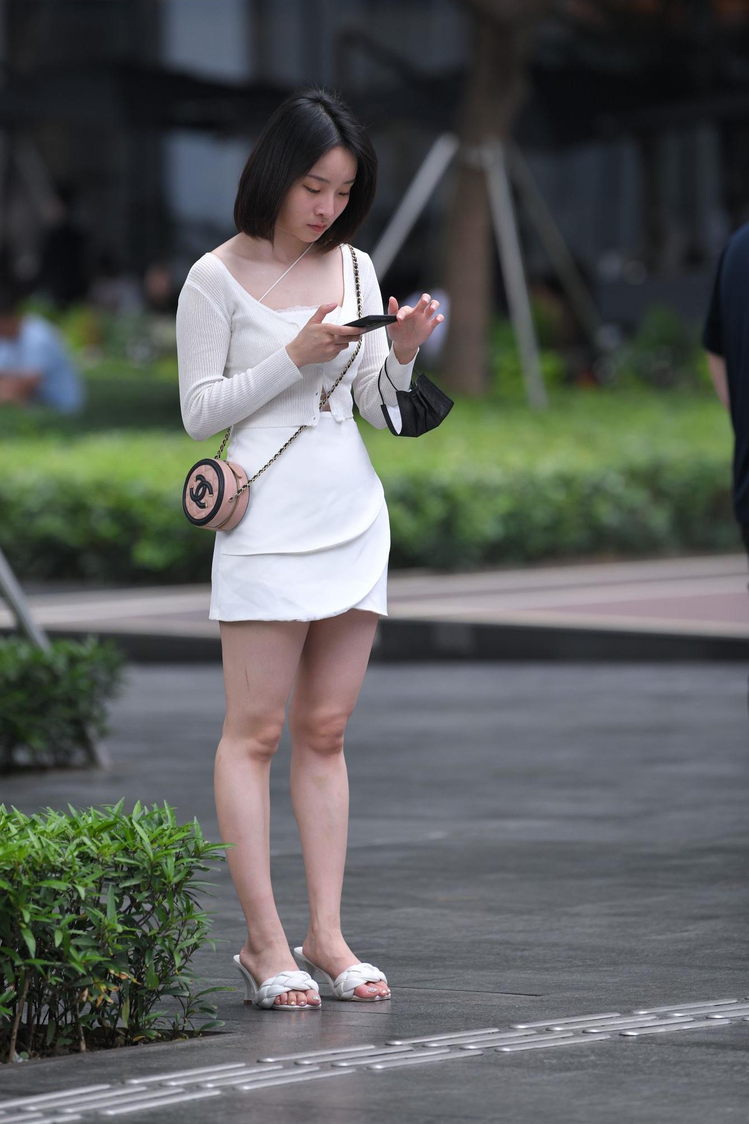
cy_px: 483
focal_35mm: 231
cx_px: 320
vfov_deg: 8.9
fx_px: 7209
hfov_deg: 5.9
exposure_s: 1/640
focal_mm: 200
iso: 560
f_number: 3.5
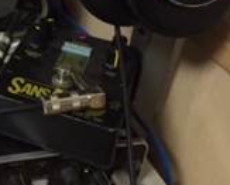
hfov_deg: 22.4
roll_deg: -4.6
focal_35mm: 78
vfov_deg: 19.3
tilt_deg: -27.5
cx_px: -48
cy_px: 16
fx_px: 532
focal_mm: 4.15
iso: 200
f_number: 2.2
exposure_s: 1/30
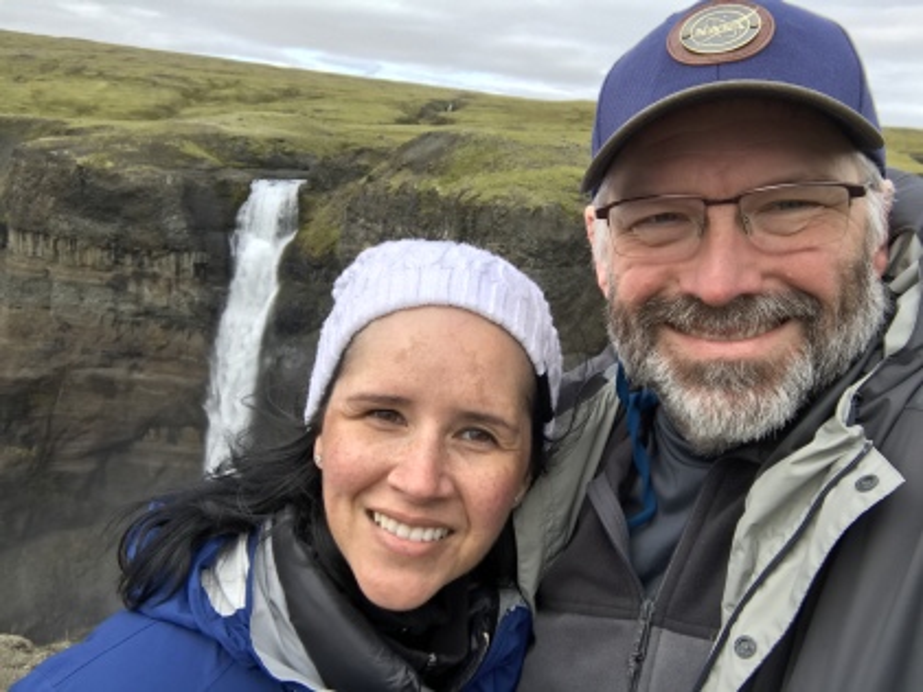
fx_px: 853
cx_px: 462
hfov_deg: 56.8
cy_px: 346
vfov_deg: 44.2
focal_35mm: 32
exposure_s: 1/379
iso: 25
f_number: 2.2
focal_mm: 2.87
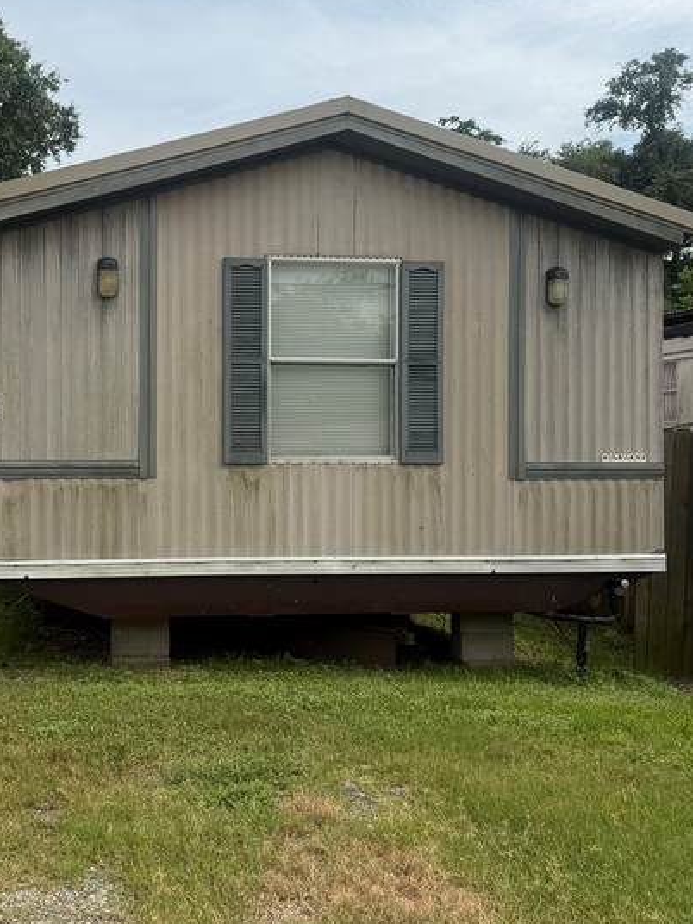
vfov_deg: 43.8
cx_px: 171
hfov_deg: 32.9
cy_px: 448
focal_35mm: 43
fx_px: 1148
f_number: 1.78
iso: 80
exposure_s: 1/5714
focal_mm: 6.76
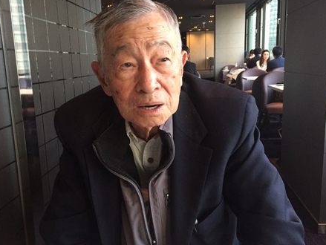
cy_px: 123
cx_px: 153
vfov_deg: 43.0
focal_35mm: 33
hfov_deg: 55.3
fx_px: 311
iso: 200
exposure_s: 1/30
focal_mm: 4.15
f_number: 2.2
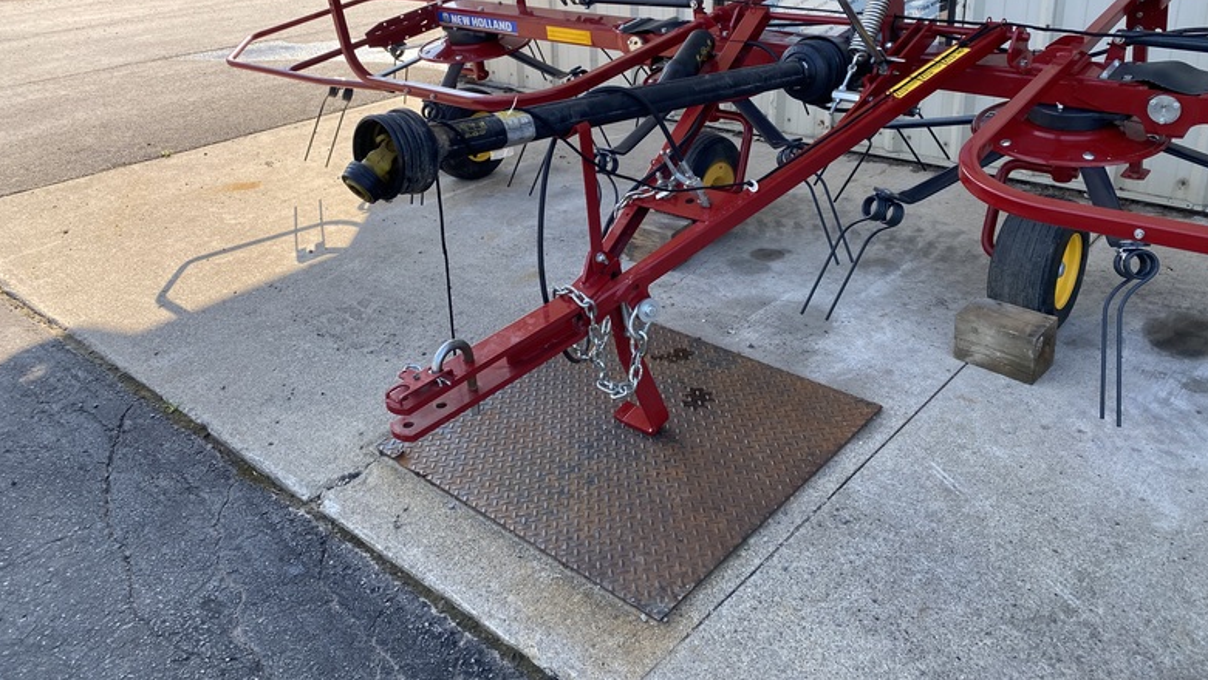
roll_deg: +0.4
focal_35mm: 29
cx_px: 609
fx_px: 929
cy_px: 219
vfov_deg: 39.7
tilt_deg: -19.7
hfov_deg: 66.0
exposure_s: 1/499
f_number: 1.8
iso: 32
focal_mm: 4.25
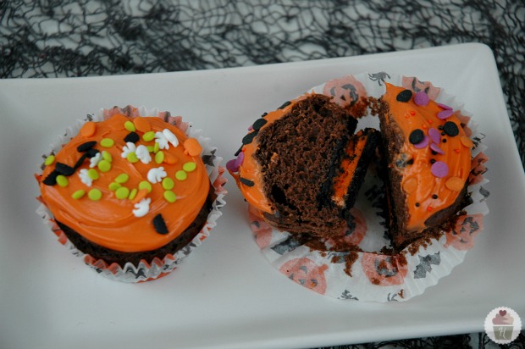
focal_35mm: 105
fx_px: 1530
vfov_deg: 13.0
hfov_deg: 19.5
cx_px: 262
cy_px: 174
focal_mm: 70
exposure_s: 1/30
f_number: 4.5
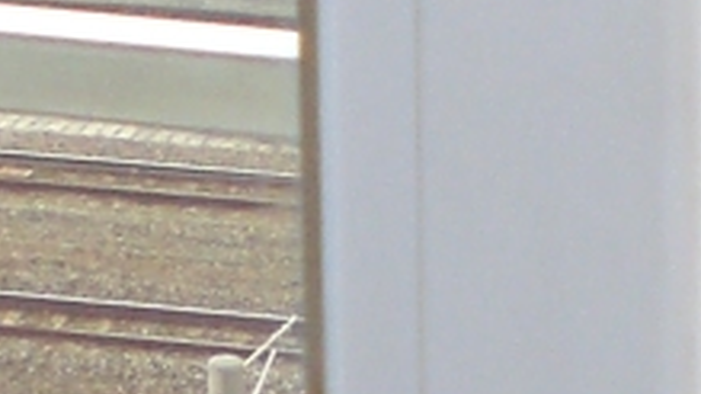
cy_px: 897
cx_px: 208
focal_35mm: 302
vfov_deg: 4.0
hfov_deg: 7.1
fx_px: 5611
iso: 100
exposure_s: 1/200
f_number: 3.1
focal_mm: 6.3
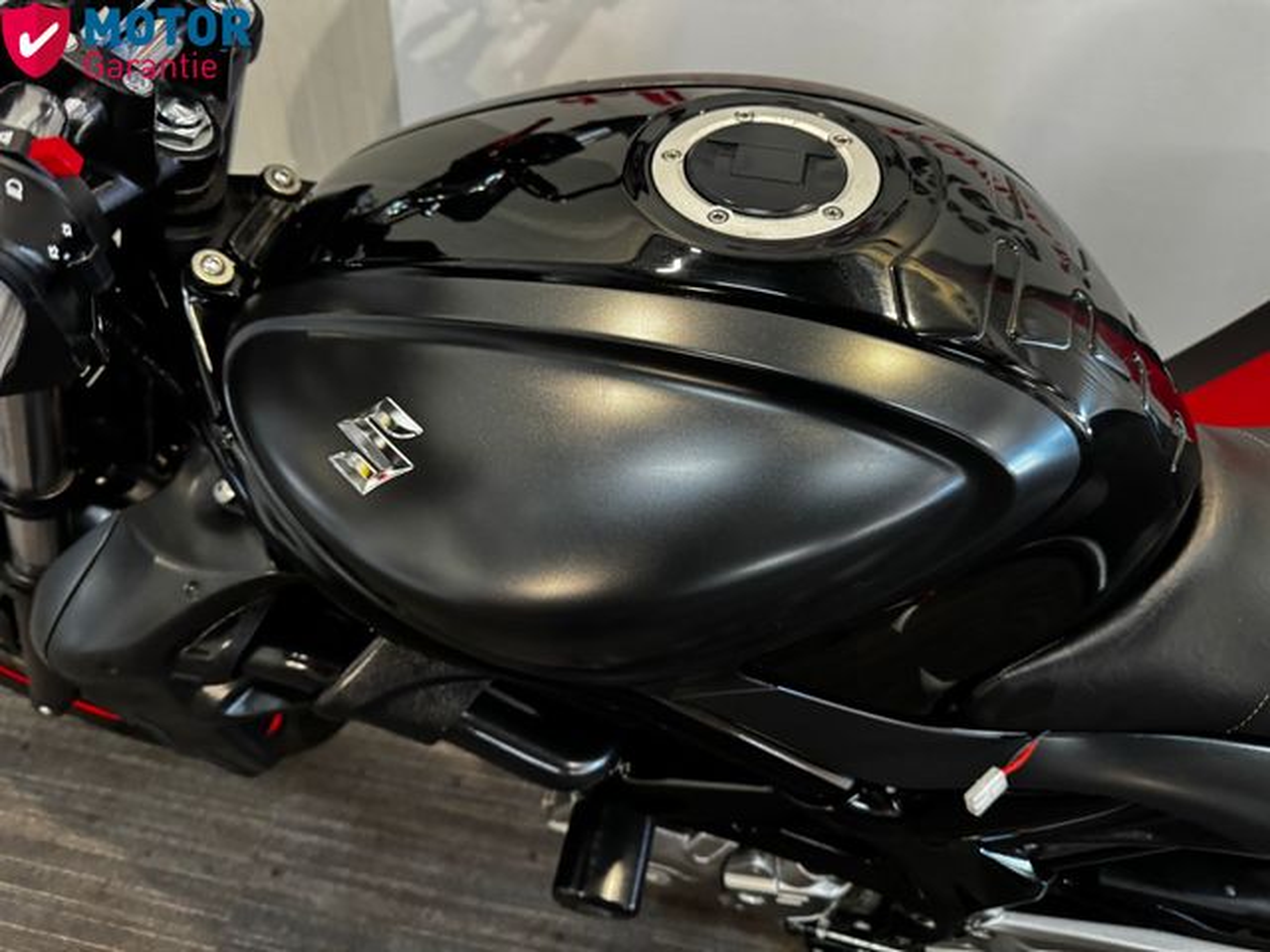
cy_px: 476
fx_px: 881
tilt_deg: -45.6
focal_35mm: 24
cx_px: 635
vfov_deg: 56.8
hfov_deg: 71.6
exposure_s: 1/33
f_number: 1.78
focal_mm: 6.76
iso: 640
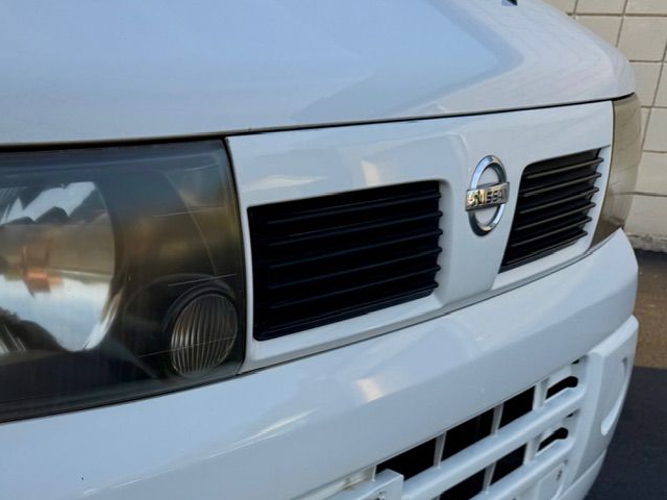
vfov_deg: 29.6
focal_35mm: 48
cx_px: 34
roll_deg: -0.3
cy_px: 399
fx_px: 925
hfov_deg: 36.5
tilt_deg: -21.1
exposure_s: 1/2525
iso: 80
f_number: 1.78
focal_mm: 6.76
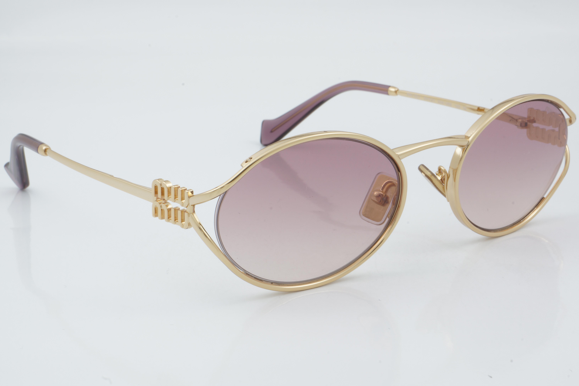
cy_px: 193
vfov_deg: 18.2
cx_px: 290
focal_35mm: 75
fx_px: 1206
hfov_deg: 27.0
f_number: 32
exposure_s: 1/3
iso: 100
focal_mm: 50
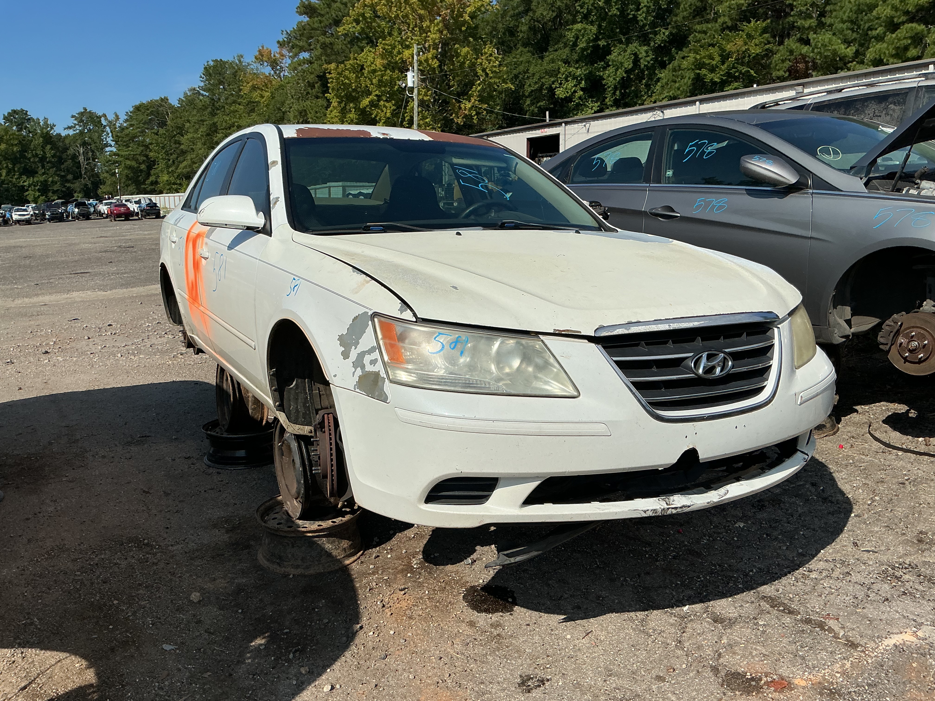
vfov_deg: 48.2
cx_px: 468
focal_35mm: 29
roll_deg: +0.8
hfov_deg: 61.7
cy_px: 350
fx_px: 783
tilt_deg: -10.2
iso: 25
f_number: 1.8
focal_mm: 3
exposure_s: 1/4405
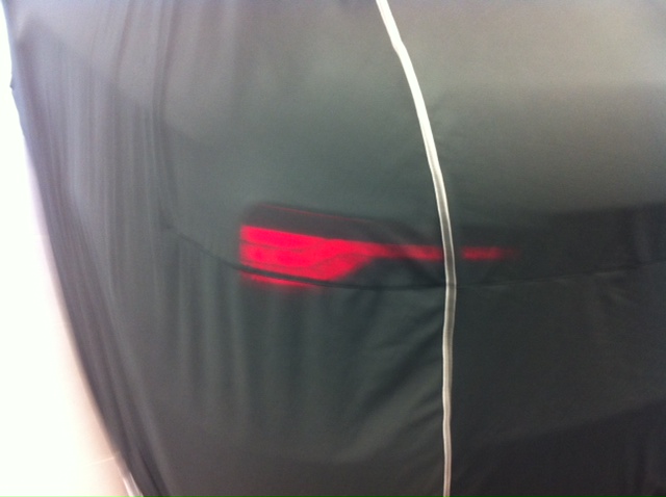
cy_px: 248
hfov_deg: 52.7
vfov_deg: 40.6
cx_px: 333
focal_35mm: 35
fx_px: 672
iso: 160
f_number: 2.8
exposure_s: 1/15
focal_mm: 3.85
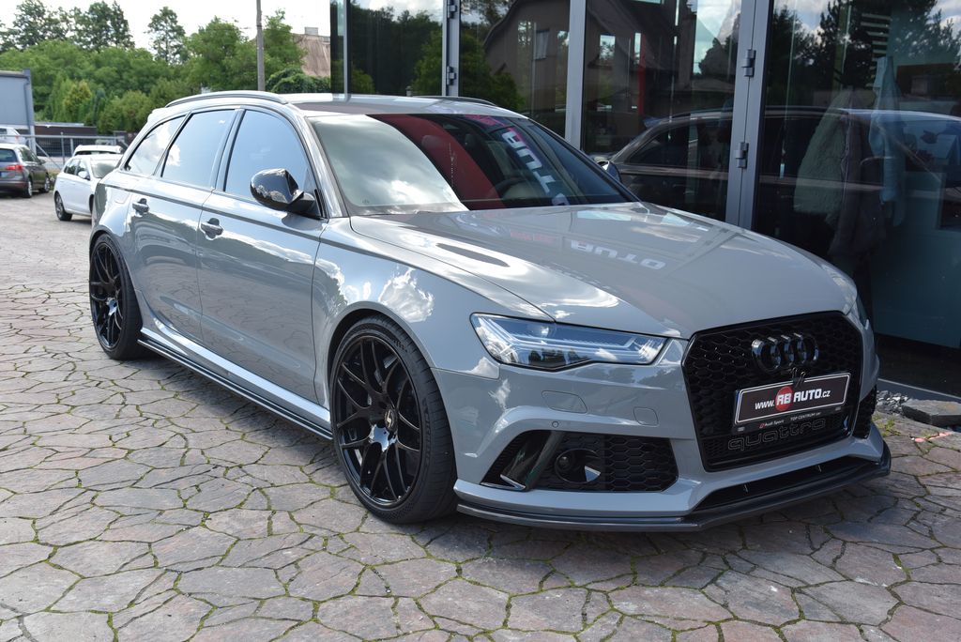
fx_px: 1015
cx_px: 480
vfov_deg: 35.1
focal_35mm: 38
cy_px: 321
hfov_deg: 50.7
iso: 500
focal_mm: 38
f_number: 7.1
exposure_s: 1/200
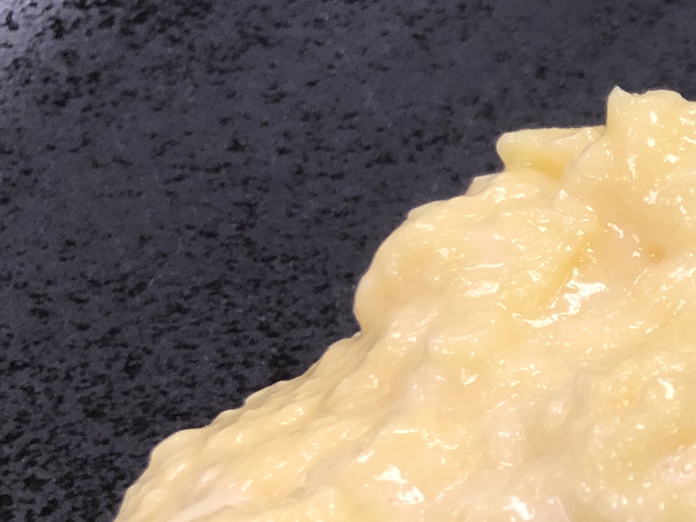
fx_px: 1910
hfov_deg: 18.6
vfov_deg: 15.5
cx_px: 1006
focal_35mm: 95
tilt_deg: -48.1
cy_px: 381
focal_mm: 3.99
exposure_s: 1/30
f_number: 1.8
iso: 40
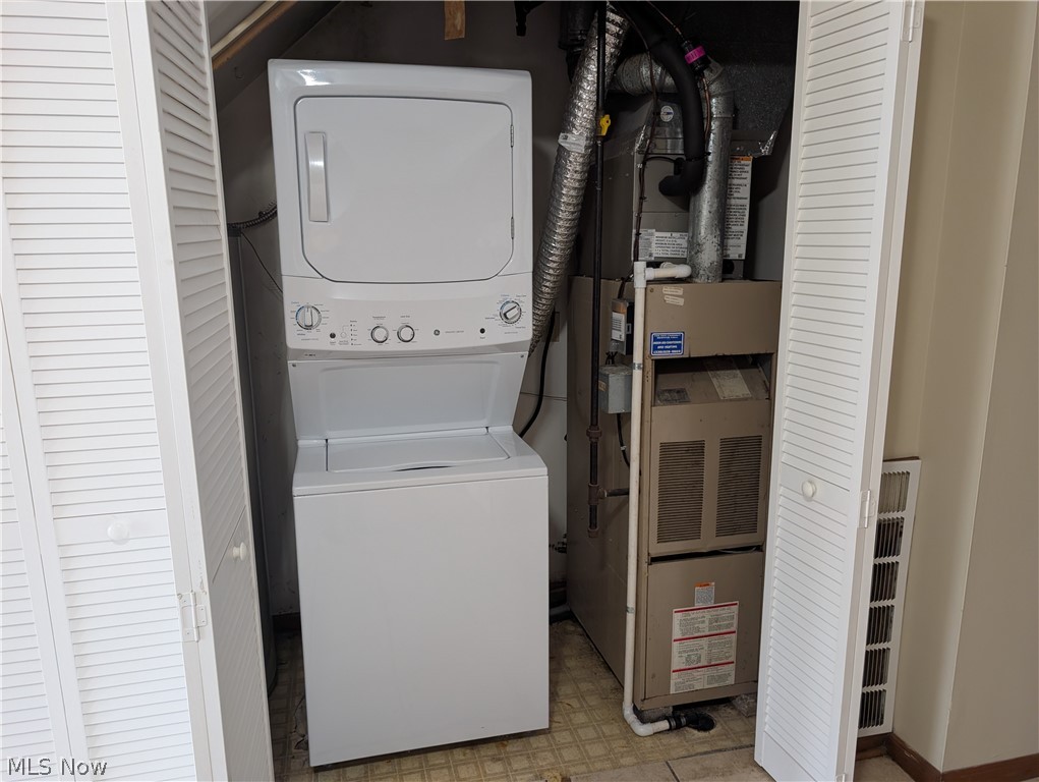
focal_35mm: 24
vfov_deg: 56.9
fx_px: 721
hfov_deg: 71.5
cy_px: 391
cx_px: 520
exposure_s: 1/120
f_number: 1.68
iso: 660
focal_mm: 6.9
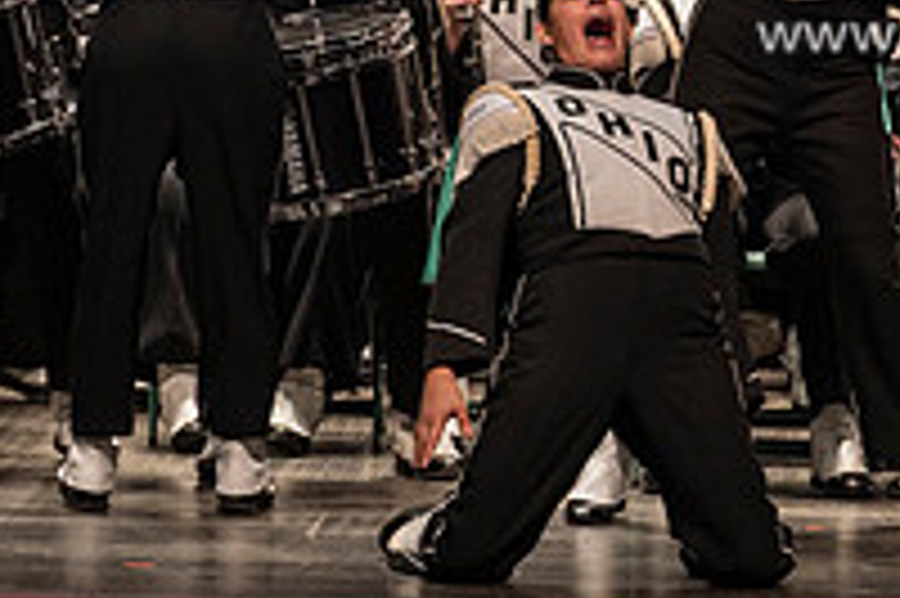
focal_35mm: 581
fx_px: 14513
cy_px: -126
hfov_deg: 3.5
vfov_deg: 2.4
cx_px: 1066
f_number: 3.5
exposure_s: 1/500
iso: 1250
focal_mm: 200
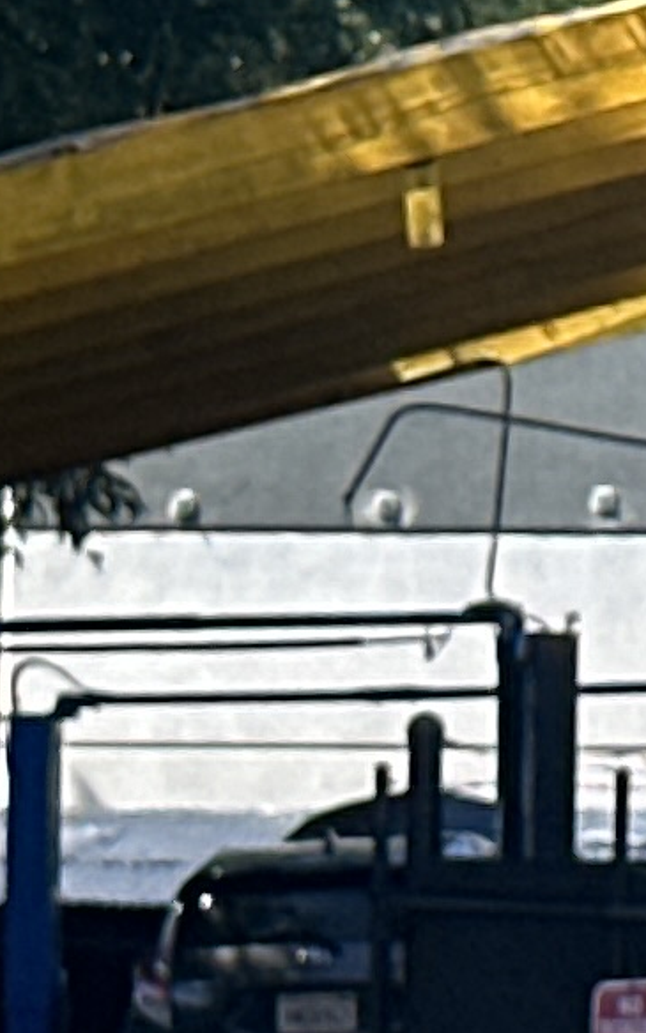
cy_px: 219
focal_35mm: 351
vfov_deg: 6.0
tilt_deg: +6.0
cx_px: 1051
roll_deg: -1.6
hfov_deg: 3.7
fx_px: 9887
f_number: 1.78
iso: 64
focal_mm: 6.86
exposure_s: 1/2532
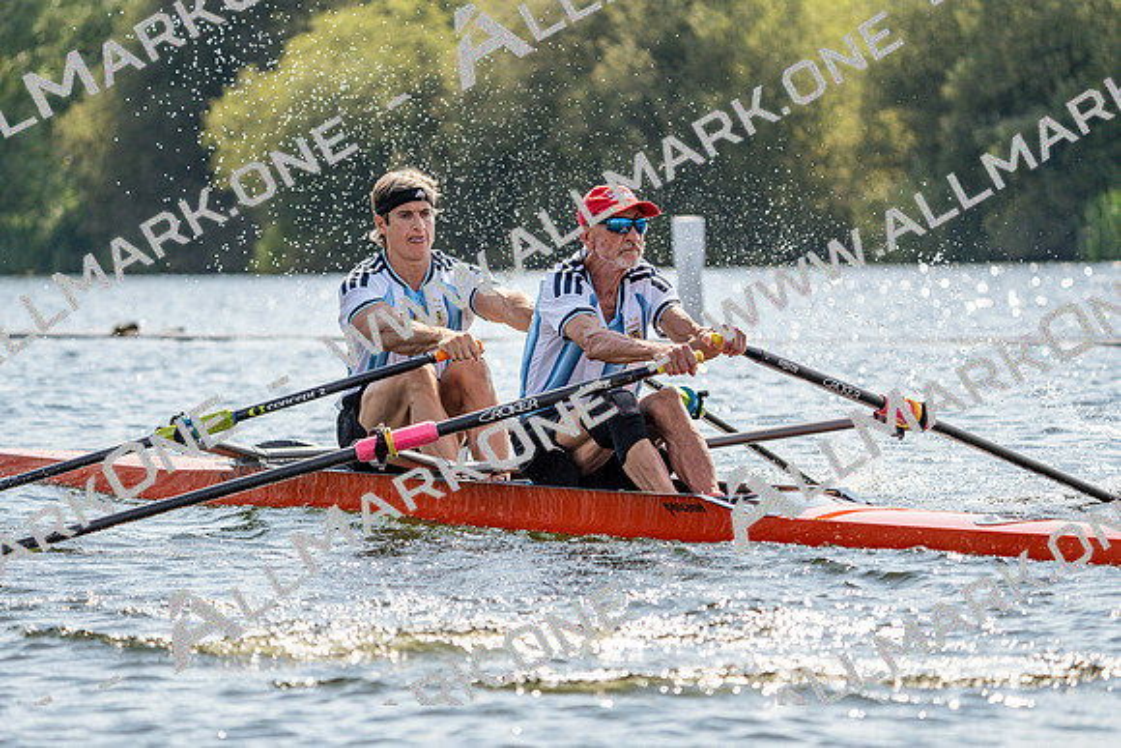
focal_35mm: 200
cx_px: 560
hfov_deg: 10.3
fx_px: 6229
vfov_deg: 6.9
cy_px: 374
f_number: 5.6
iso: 250
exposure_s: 1/1600
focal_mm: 200
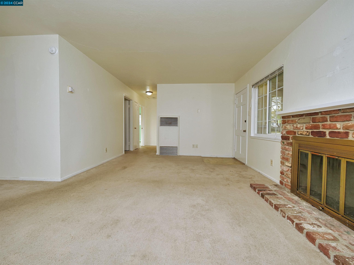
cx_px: 177
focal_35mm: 14
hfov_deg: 102.1
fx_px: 143
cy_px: 132
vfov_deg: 85.7
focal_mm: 7
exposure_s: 1/160
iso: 800
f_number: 4.5
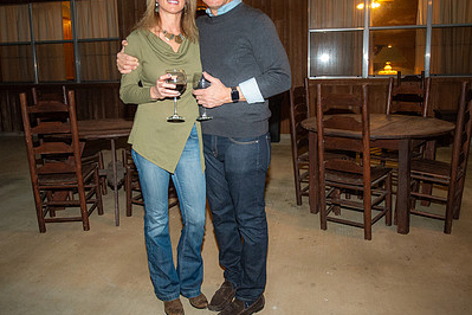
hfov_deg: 58.7
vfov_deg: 41.0
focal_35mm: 32
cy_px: 133
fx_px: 420
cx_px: 226
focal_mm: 22
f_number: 3.5
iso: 4000
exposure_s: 1/125
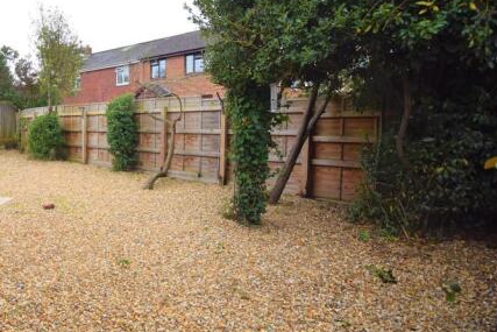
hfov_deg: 70.6
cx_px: 120
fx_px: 318
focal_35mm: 23
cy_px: 146
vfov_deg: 55.0
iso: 200
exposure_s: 1/125
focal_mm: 10
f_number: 5.6
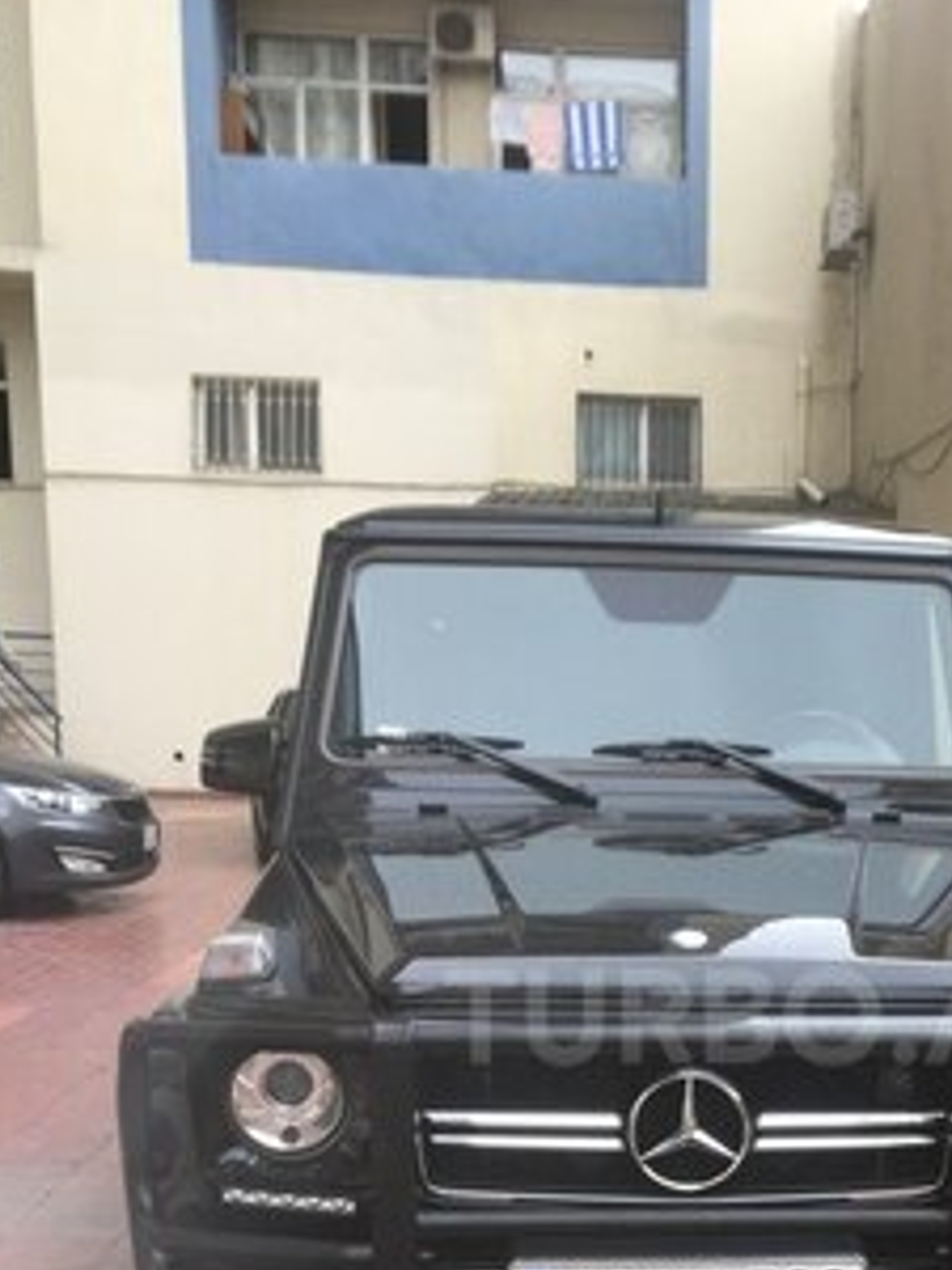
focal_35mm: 48
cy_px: 1016
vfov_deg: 38.2
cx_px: 770
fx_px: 1760
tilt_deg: -10.4
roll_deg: -1.6
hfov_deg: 29.5
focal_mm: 4.15
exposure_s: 1/100
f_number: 2.2
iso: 32
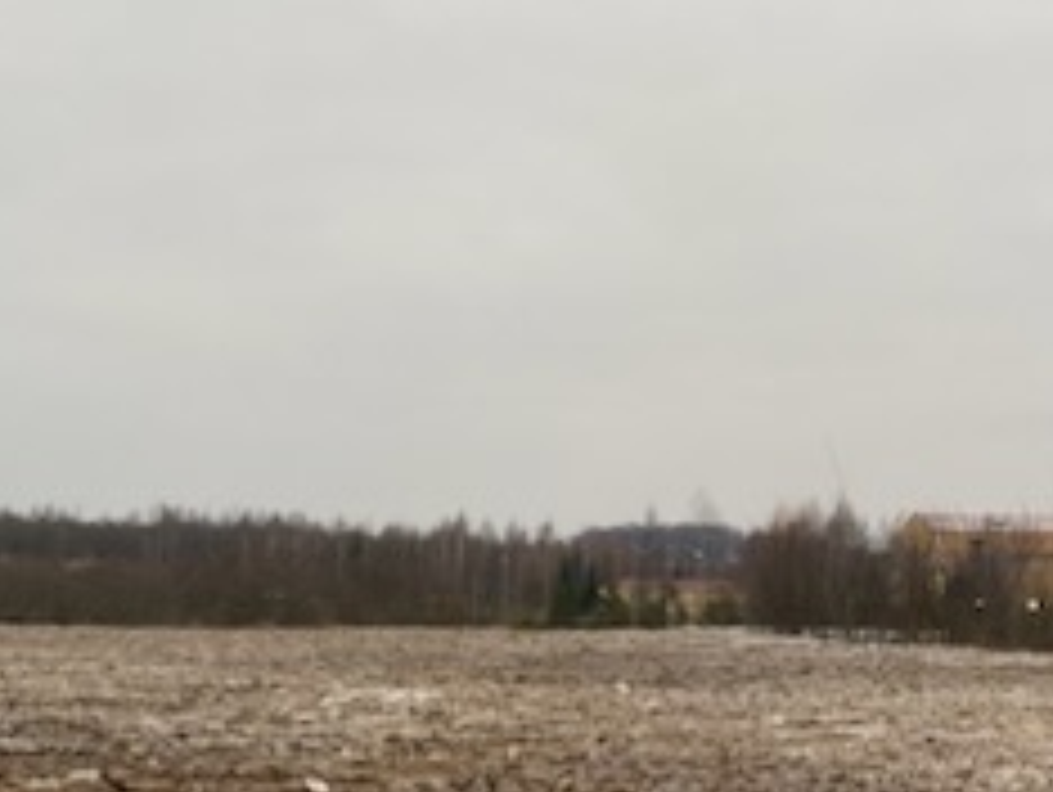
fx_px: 2162
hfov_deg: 26.6
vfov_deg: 20.7
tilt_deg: +2.3
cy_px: 522
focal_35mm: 71
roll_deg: +0.3
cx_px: 918
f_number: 1.8
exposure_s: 1/174
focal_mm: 4.25
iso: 32
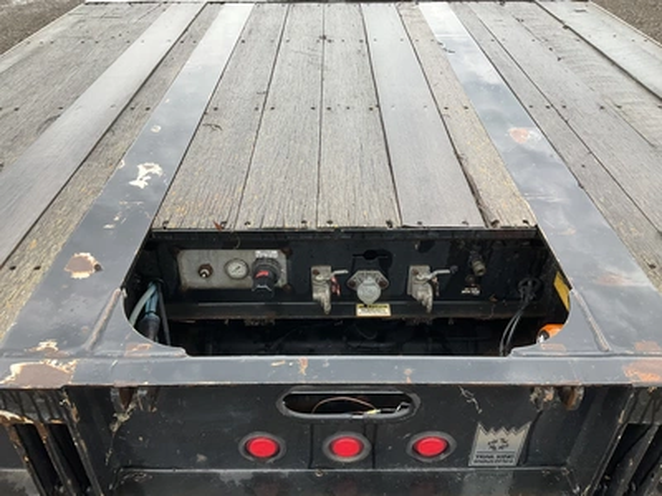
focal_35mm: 29
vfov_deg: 48.2
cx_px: 331
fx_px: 555
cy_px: 248
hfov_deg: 61.7
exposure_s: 1/204
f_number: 1.8
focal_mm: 3
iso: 20
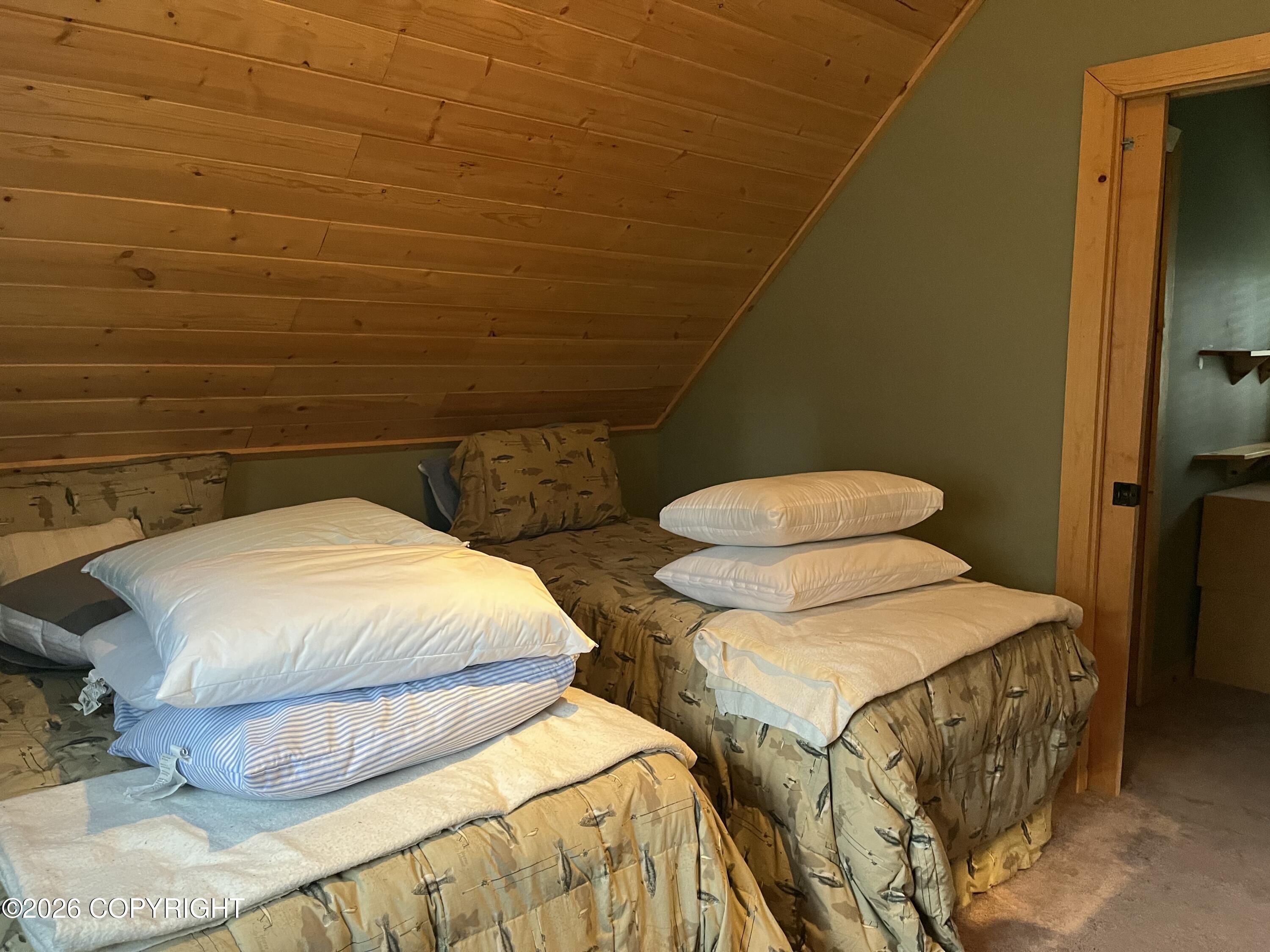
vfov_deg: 53.1
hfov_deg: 67.3
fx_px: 954
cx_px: 635
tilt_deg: -6.0
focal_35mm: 26
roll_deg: +0.3
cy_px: 476
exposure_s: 1/60
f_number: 1.6
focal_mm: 5.1
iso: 400
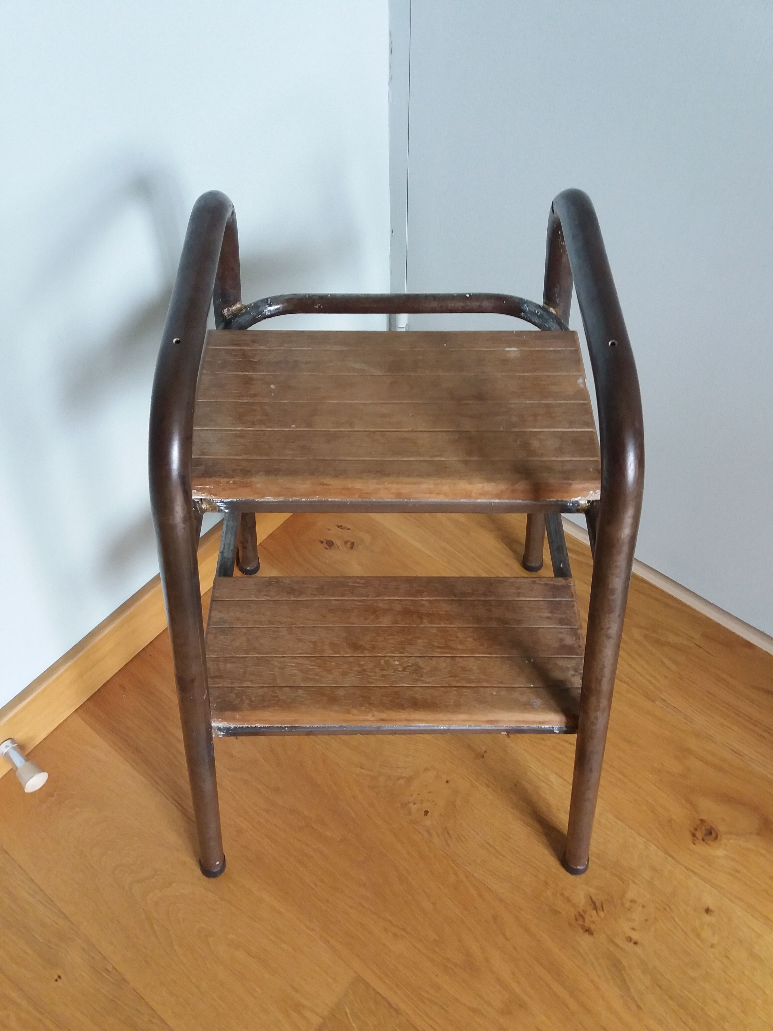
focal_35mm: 28
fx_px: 834
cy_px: 516
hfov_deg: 49.7
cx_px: 386
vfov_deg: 63.4
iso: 160
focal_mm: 3.7
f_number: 1.9
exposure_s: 1/25
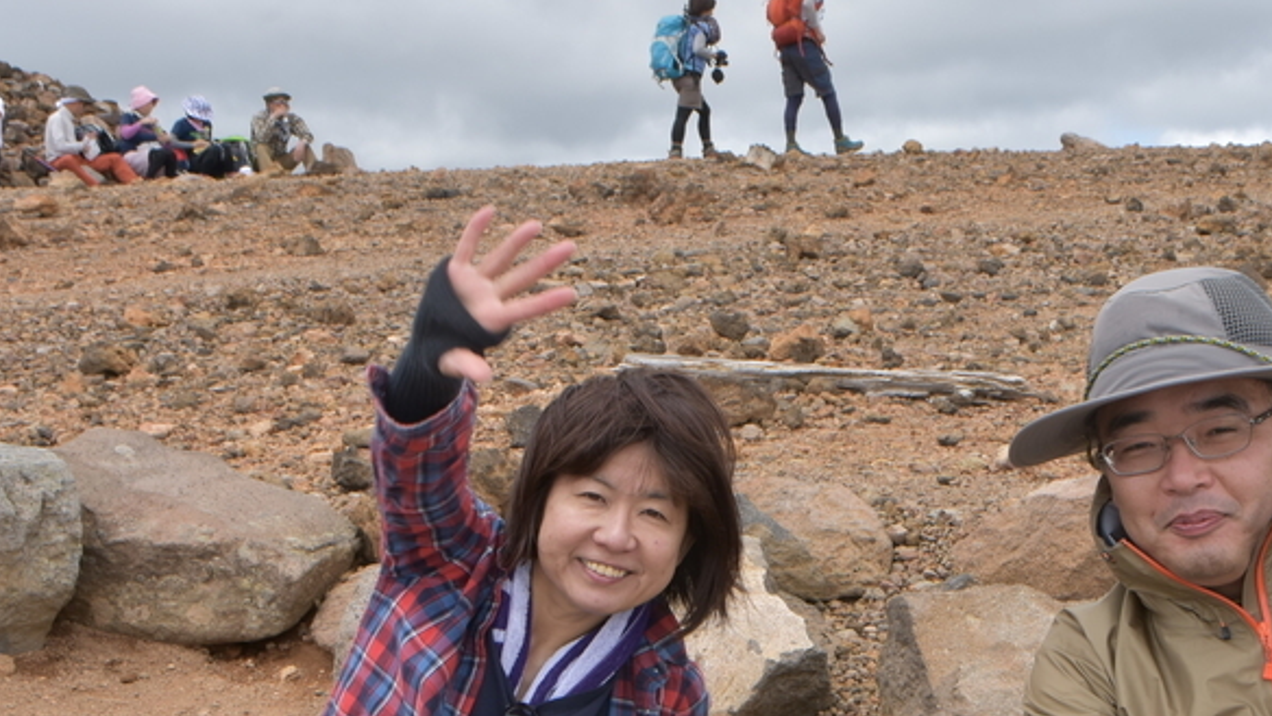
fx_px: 2396
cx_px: 945
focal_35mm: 71
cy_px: 576
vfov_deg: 16.9
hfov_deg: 29.3
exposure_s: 1/320
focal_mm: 22
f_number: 9
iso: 125
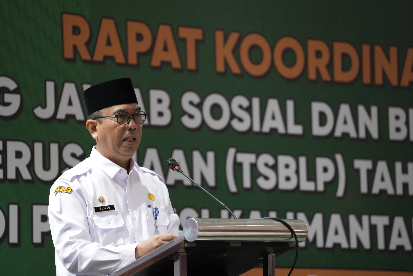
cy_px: 138
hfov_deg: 10.3
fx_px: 2294
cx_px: 206
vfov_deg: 6.9
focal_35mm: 200
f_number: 4
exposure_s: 1/125
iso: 1250
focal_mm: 200
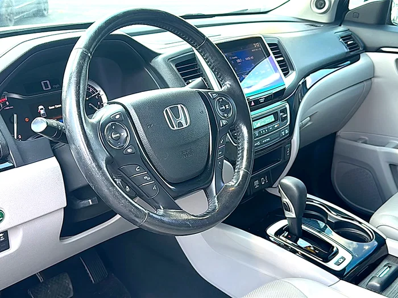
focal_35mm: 38
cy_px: 149
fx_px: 437
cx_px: 199
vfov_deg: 37.7
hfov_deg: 49.0
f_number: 1.78
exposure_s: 1/109
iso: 64
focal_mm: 6.86
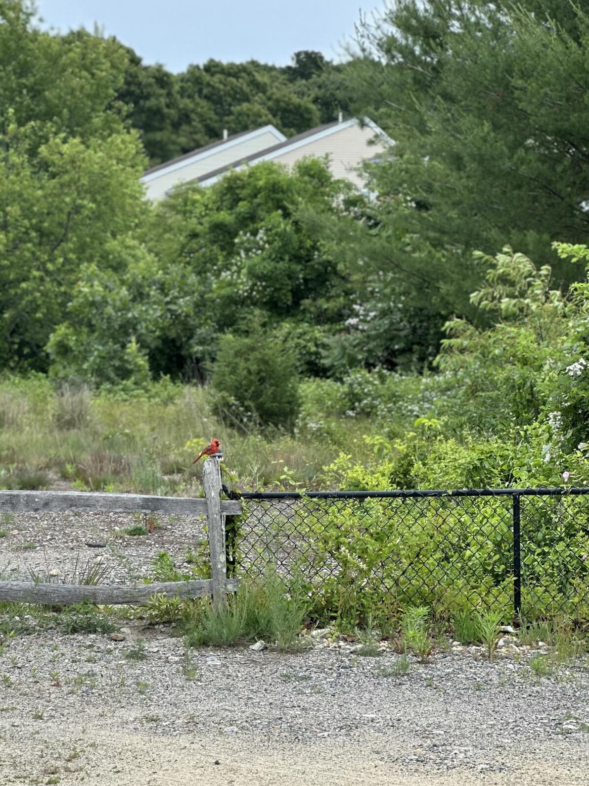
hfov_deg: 15.2
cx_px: 231
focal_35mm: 97
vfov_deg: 20.2
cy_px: 386
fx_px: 2201
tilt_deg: +0.8
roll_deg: -1.8
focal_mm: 9
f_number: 2.8
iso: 25
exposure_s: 1/121
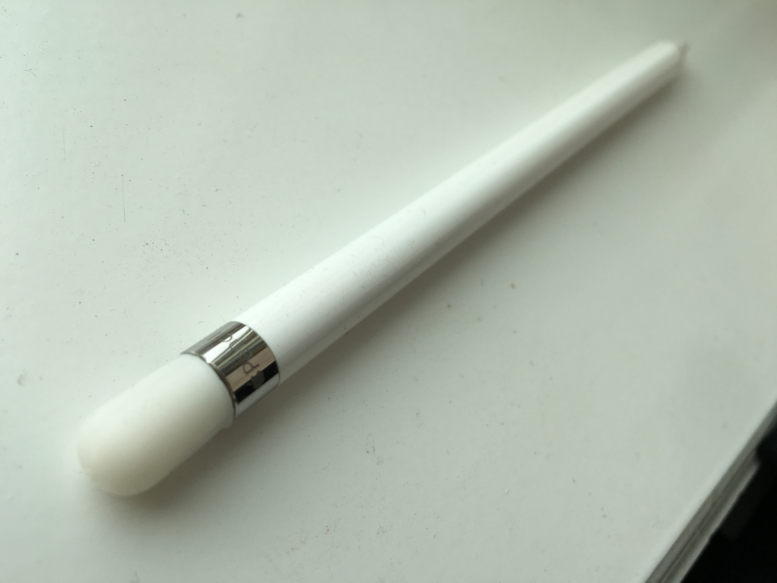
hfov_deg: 61.7
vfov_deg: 48.2
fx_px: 651
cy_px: 292
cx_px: 388
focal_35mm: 29
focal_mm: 4.15
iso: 25
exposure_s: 1/557
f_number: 2.2
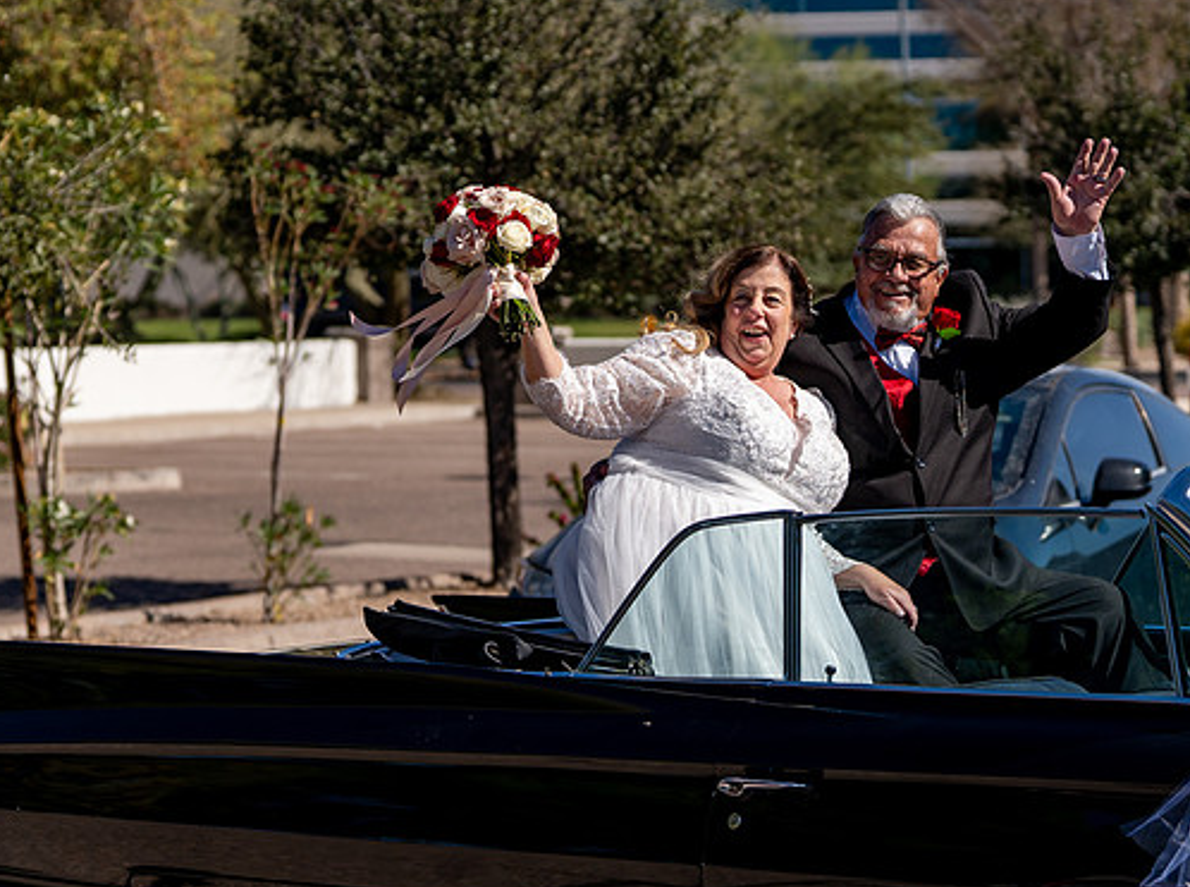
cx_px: 375
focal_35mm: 130
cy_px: 198
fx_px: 4458
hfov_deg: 15.2
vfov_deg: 11.3
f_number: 3.2
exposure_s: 1/2500
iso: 100
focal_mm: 72
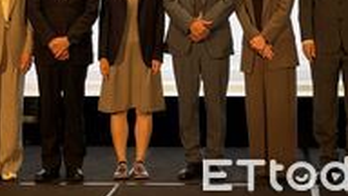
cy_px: -60
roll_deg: +0.9
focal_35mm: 109
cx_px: 170
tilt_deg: +4.4
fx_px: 1006
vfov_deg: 10.9
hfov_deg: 19.6
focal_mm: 6.76
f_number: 1.78
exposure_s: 1/120
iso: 50
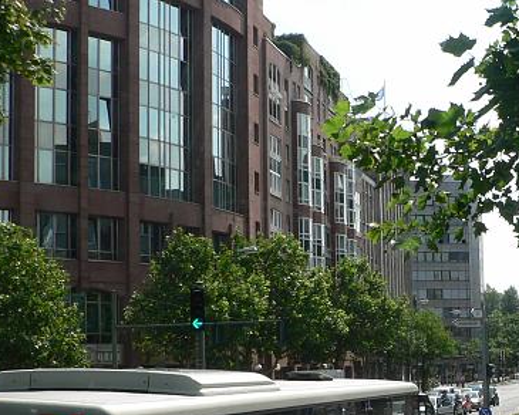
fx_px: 1183
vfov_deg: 19.8
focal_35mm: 77
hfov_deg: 23.9
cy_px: 289
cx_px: 486
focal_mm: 6
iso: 80
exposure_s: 1/400
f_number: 5
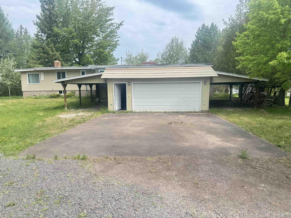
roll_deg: +1.3
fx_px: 202
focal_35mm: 24
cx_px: 146
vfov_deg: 56.8
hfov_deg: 71.6
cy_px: 109
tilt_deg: -6.5
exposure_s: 1/1597
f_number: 1.78
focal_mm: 6.76
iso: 80
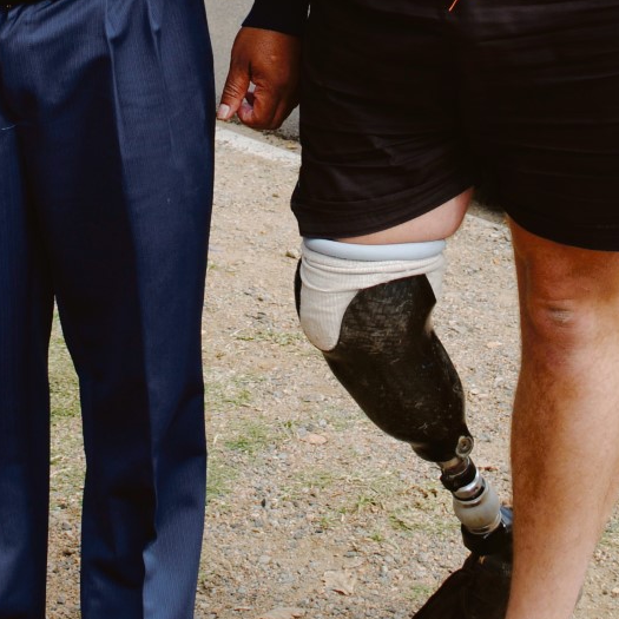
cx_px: 287
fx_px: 2064
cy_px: -101
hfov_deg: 17.1
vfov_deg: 16.4
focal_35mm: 102
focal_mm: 26
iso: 100
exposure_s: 1/200
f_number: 5.6
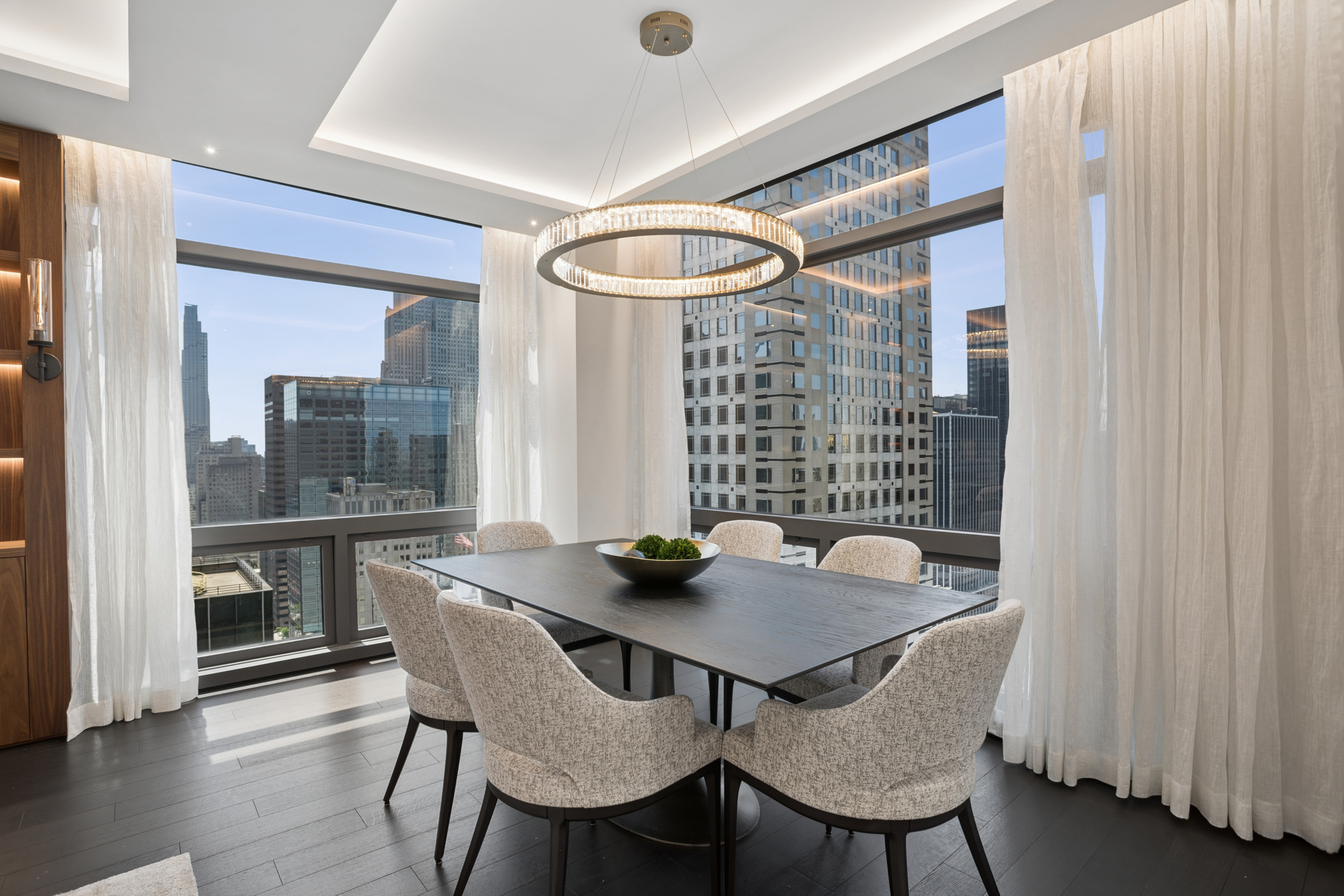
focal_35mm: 17
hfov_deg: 93.3
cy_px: 448
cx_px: 672
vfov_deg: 70.4
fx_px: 635
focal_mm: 17
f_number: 8
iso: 100
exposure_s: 1/10
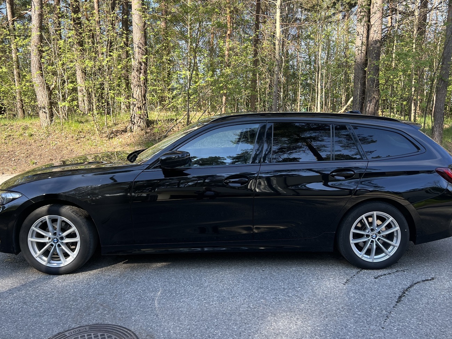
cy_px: 151
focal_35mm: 32
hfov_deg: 56.8
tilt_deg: -7.3
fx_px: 418
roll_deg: -0.6
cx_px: 223
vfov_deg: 44.1
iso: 50
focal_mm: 5.7
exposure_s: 1/588
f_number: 1.5
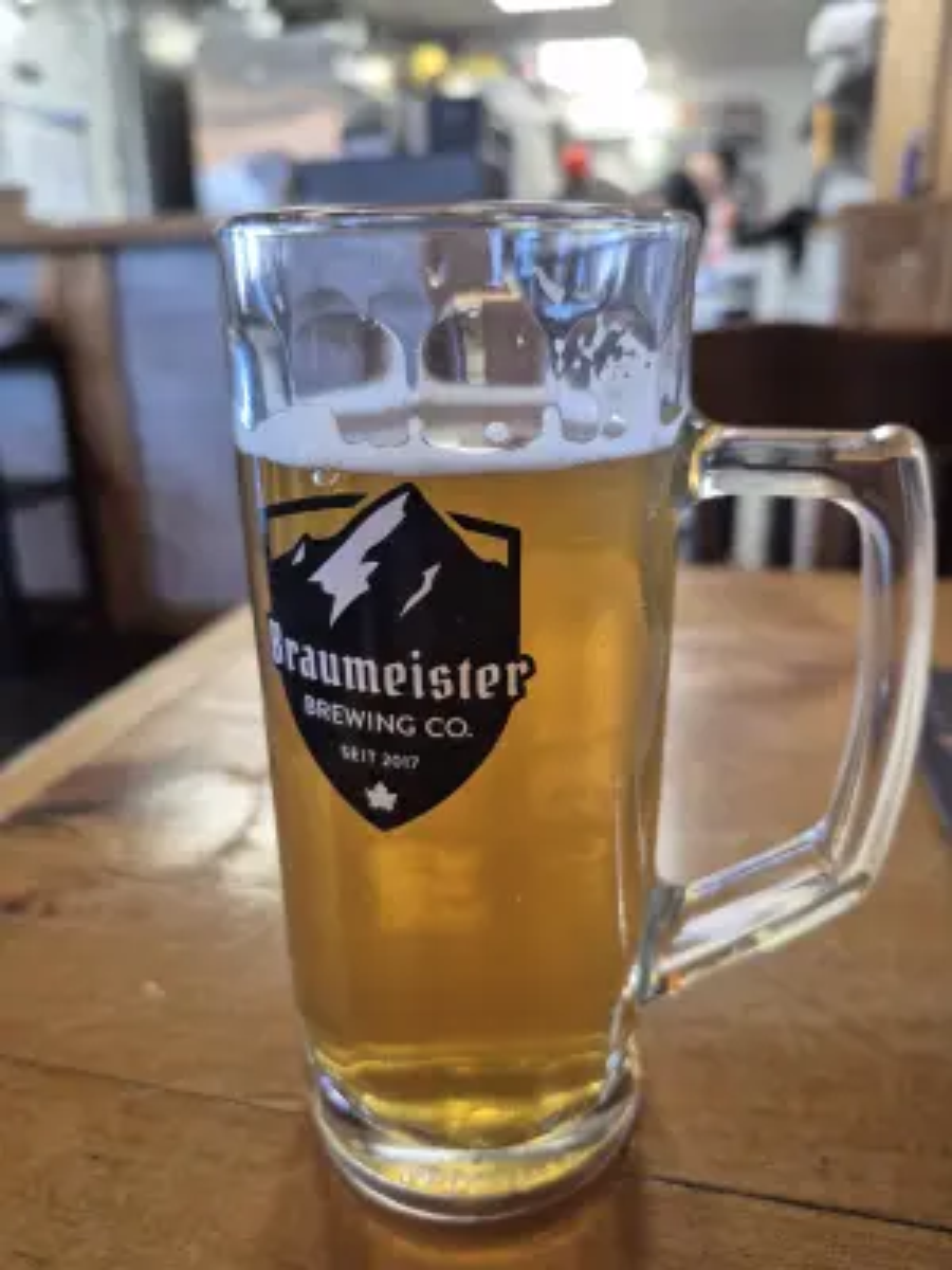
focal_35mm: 23
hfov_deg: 58.9
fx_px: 843
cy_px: 635
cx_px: 476
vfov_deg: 73.9
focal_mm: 5.4
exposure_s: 1/120
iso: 400
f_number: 1.8
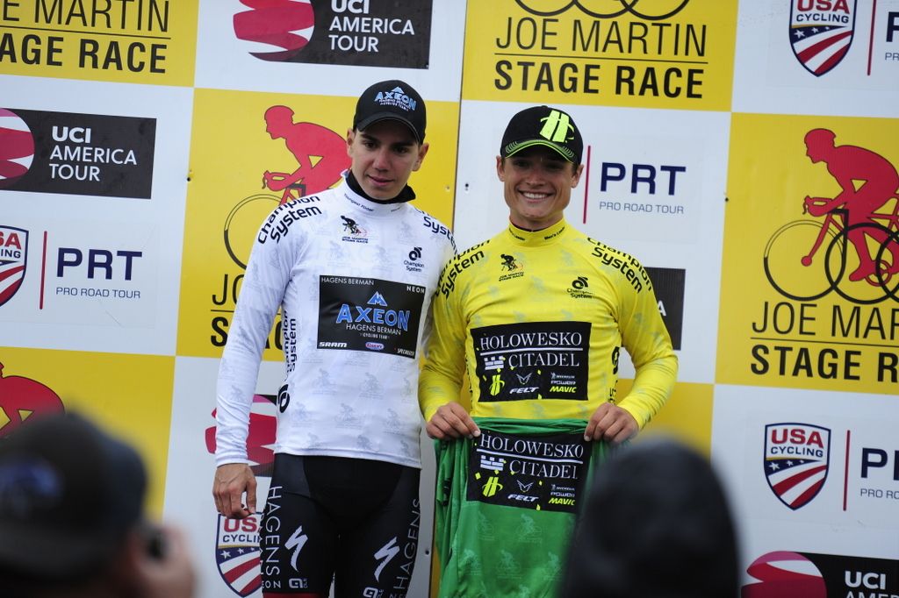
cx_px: 450
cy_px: 299
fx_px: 4618
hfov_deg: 11.1
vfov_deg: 7.4
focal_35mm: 185
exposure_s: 1/640
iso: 400
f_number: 2.8
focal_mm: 185
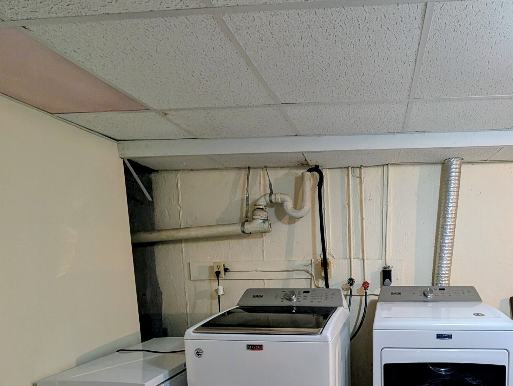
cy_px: 287
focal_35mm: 21
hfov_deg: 75.5
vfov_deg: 60.3
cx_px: 357
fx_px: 312
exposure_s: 1/31.3
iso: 312
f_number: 1.7
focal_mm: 2.02
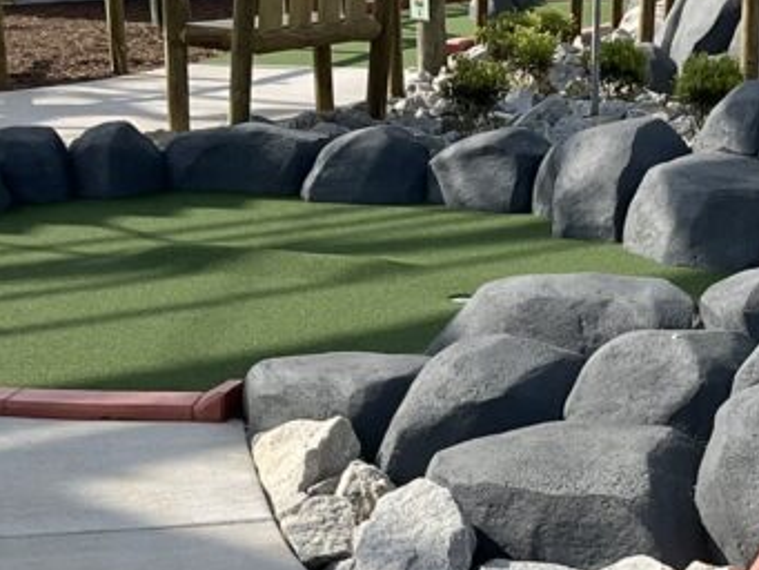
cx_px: 601
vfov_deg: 16.6
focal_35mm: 87
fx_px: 1908
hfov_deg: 22.2
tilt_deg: -19.5
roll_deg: -1.7
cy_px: 594
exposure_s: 1/1848
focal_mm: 3
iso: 16
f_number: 1.8
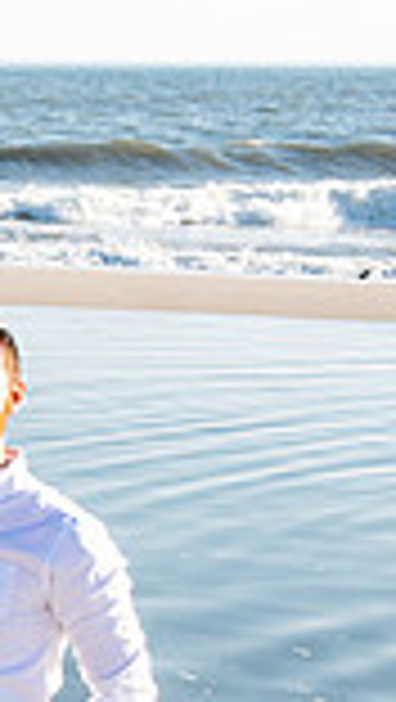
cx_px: -855
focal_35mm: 136
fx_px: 2533
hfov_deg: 7.6
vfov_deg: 15.5
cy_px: 713
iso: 160
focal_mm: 35
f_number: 4.5
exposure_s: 1/1000
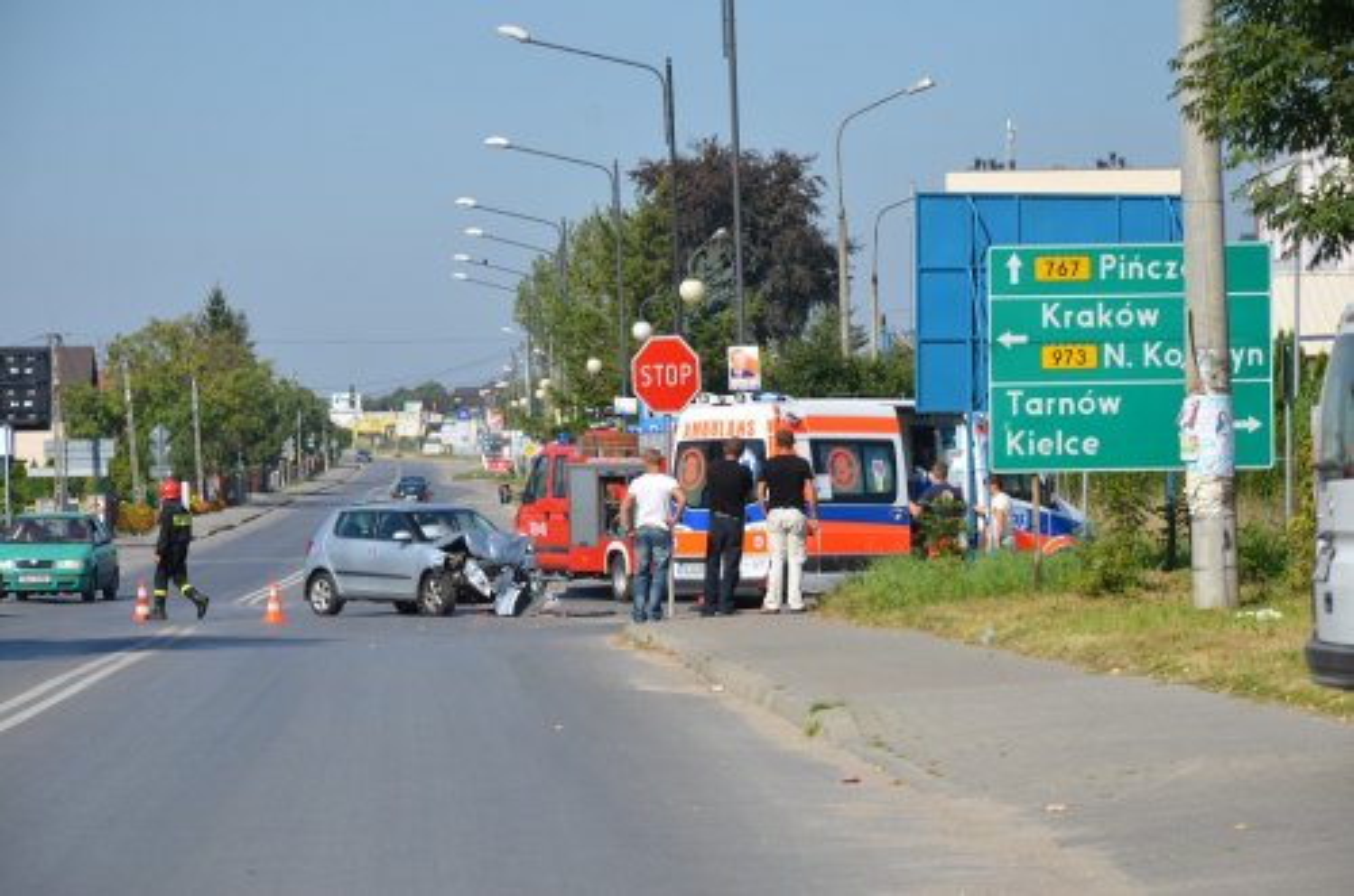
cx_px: 677
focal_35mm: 158
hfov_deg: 13.1
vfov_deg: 8.7
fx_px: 5911
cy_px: 448
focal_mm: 105
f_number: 8
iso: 100
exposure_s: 1/250
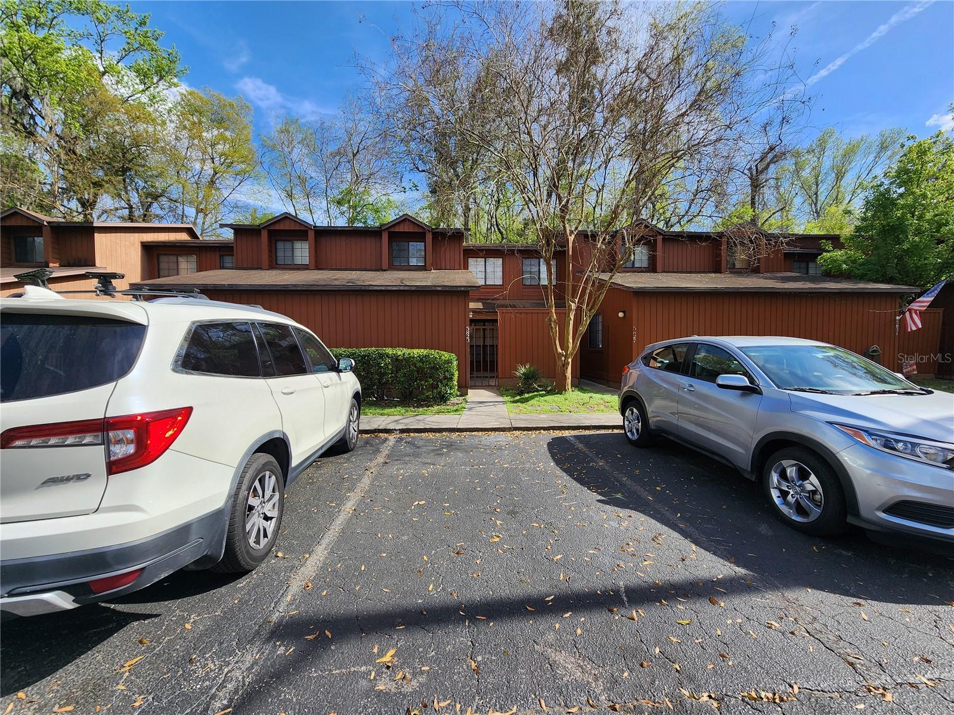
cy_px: 358
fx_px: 358
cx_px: 477
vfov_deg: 89.9
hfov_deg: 106.2
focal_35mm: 13
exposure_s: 1/1276
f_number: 2.2
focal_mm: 2.2
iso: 50
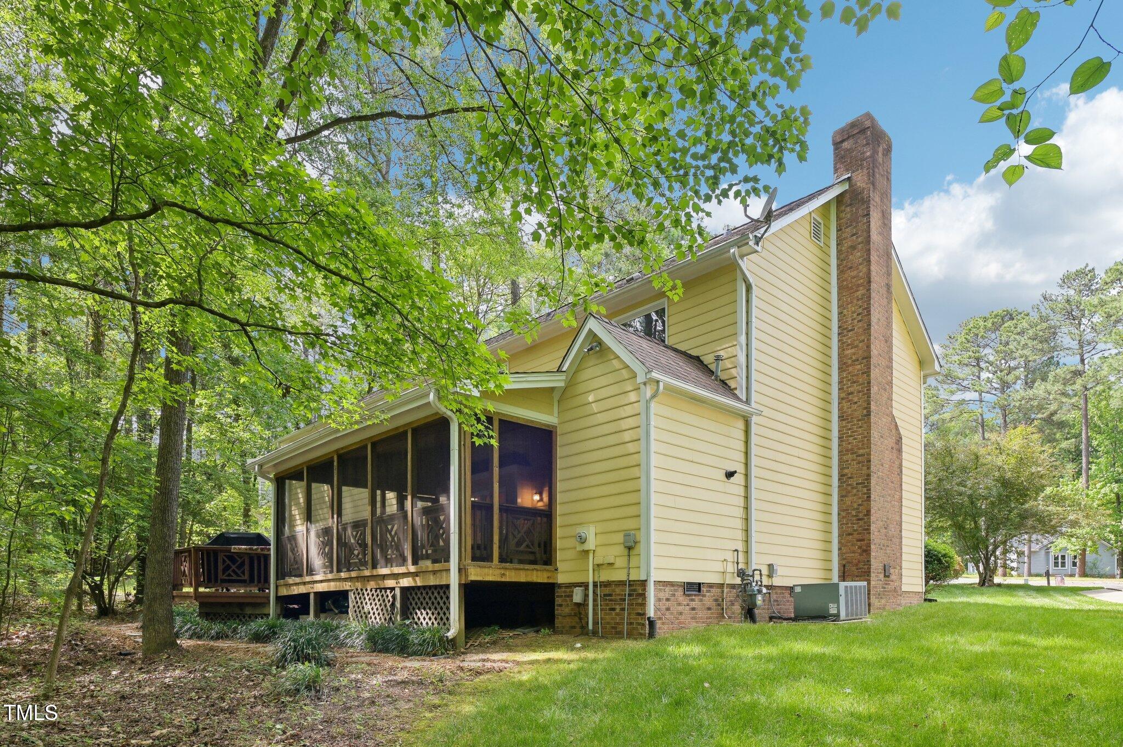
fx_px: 655
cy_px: 374
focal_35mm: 21
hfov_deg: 81.2
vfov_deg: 59.4
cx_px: 562
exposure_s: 1/60
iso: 200
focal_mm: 21
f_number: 9
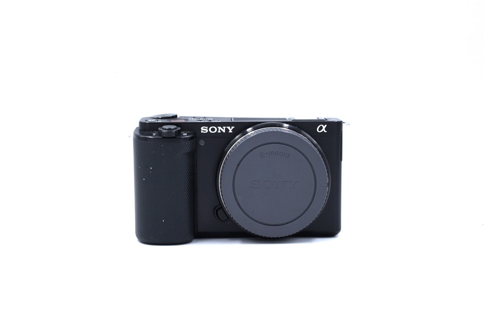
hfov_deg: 36.2
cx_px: 242
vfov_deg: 24.6
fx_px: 740
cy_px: 162
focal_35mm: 55
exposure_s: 1/125
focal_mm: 55
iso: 800
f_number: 14
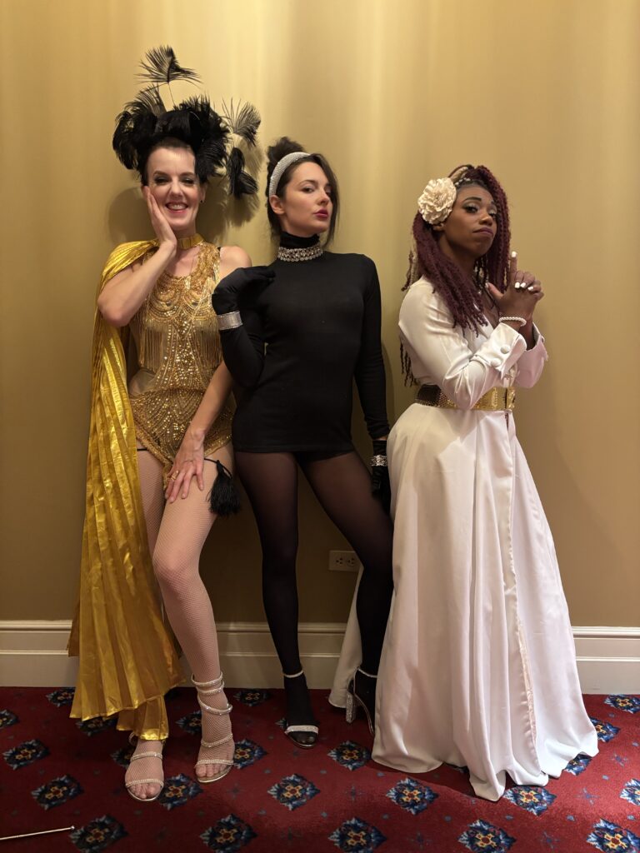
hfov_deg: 53.1
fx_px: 641
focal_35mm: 26
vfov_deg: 67.3
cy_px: 426
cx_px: 320
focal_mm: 5.96
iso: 640
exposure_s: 1/30
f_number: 1.6
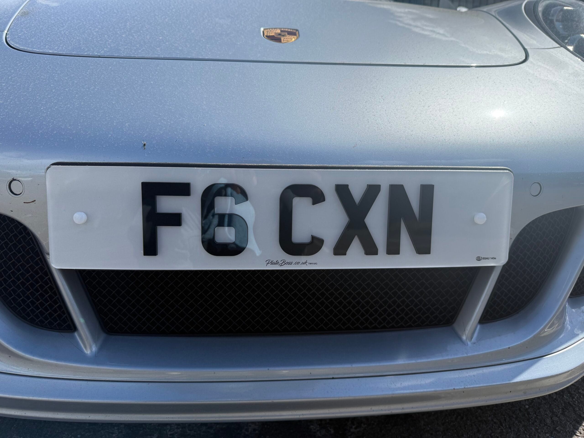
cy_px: 219
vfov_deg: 56.8
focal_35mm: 24
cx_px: 292
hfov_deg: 71.6
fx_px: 405
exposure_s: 1/7353
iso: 100
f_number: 1.78
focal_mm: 6.76
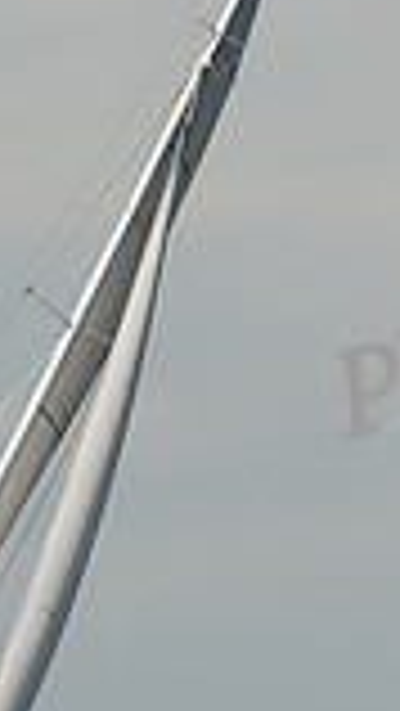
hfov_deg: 1.6
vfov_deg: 2.8
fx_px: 14503
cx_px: 106
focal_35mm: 770
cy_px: 153
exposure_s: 1/1000
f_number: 7.1
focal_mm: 200
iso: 250
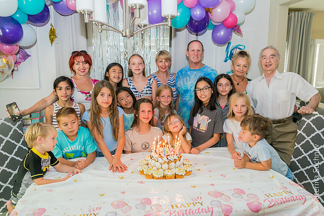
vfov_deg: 49.3
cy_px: 108
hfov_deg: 69.1
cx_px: 162
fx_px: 235
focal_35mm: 26
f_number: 4.5
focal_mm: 24
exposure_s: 1/250
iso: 5000
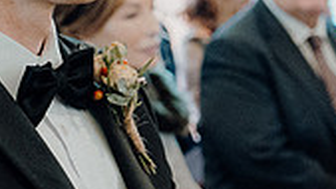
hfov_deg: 9.1
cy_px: 15
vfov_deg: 5.1
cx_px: 68
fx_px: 2111
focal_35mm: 237
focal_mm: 44
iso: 2000
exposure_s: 1/160
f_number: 3.5
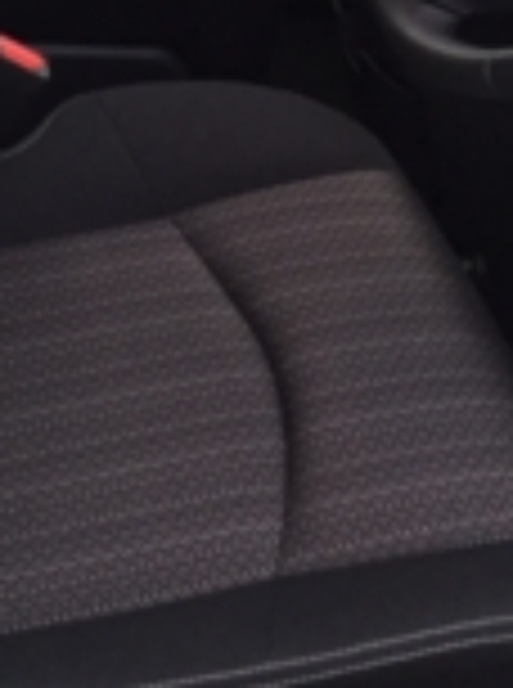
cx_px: 236
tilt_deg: -17.0
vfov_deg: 18.5
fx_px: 1885
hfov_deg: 15.5
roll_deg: -8.1
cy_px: -328
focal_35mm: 95
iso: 100
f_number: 2.2
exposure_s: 1/30
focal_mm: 4.15
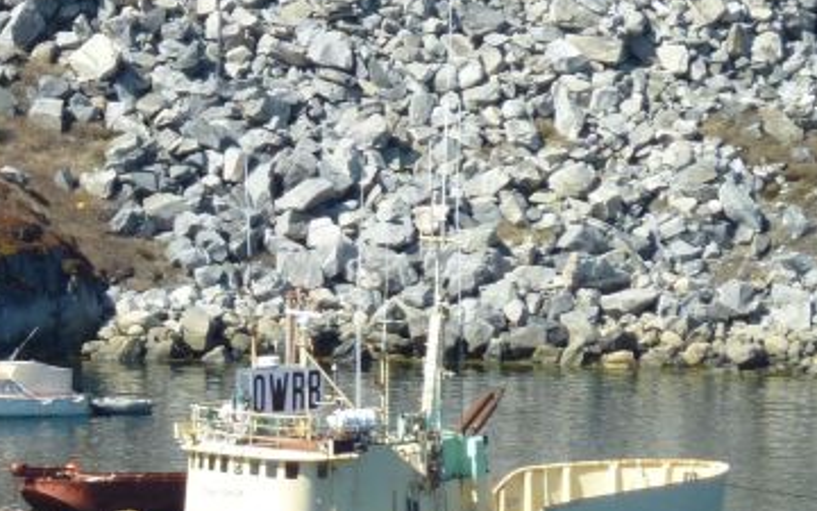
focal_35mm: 530
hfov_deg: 4.0
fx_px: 11801
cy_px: 354
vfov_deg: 2.5
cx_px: -84
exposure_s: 1/400
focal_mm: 37
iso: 80
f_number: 4.6
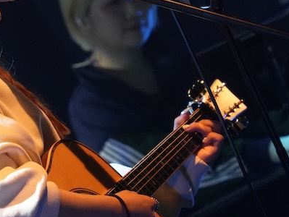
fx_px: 3167
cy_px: 128
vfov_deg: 3.9
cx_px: 30
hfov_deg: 5.2
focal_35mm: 379
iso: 6400
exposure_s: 1/160
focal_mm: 123
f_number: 5
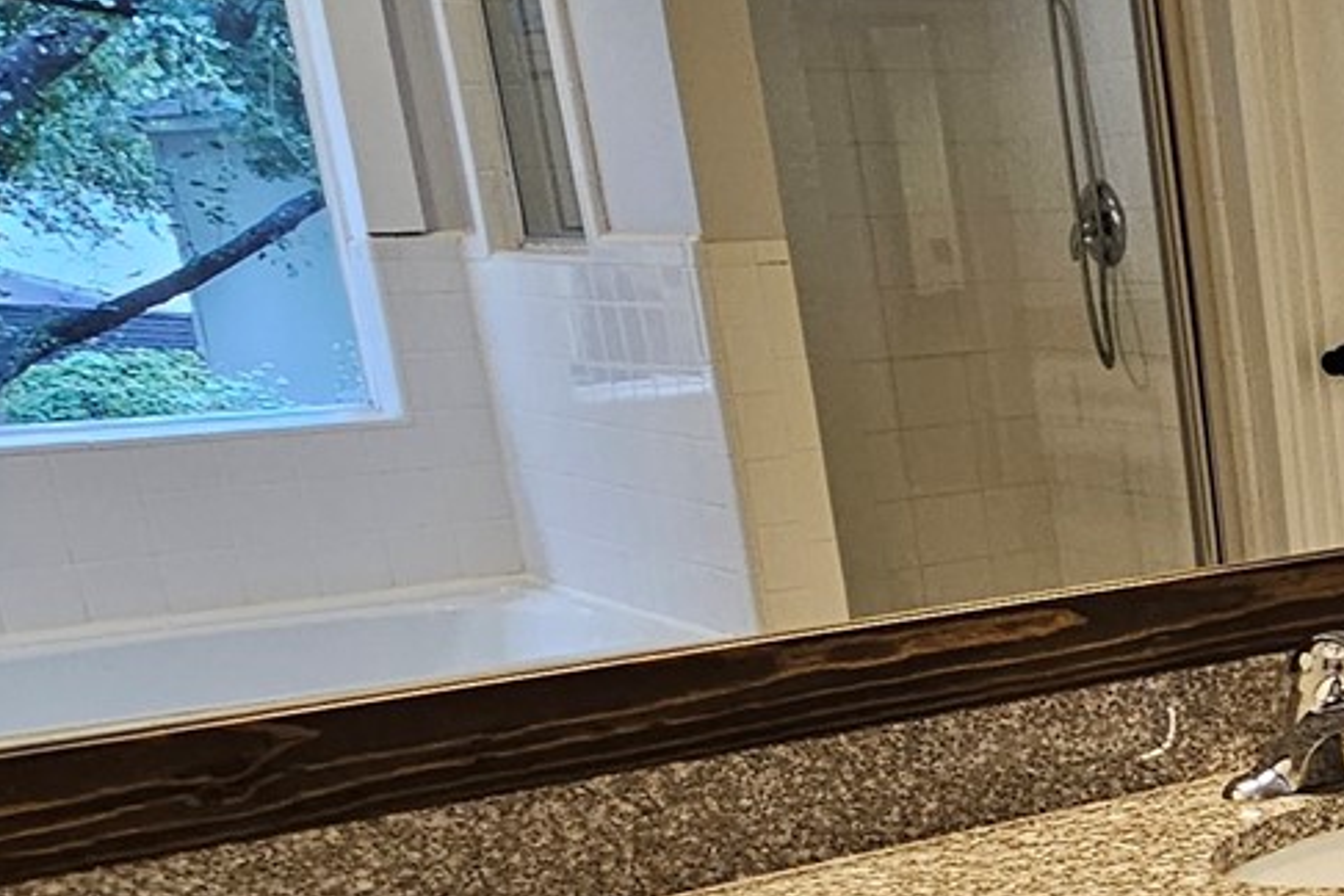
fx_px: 2128
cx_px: 2293
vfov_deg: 23.5
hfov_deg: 23.1
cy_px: 675
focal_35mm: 57
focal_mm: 2.2
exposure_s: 1/60
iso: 200
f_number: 2.2
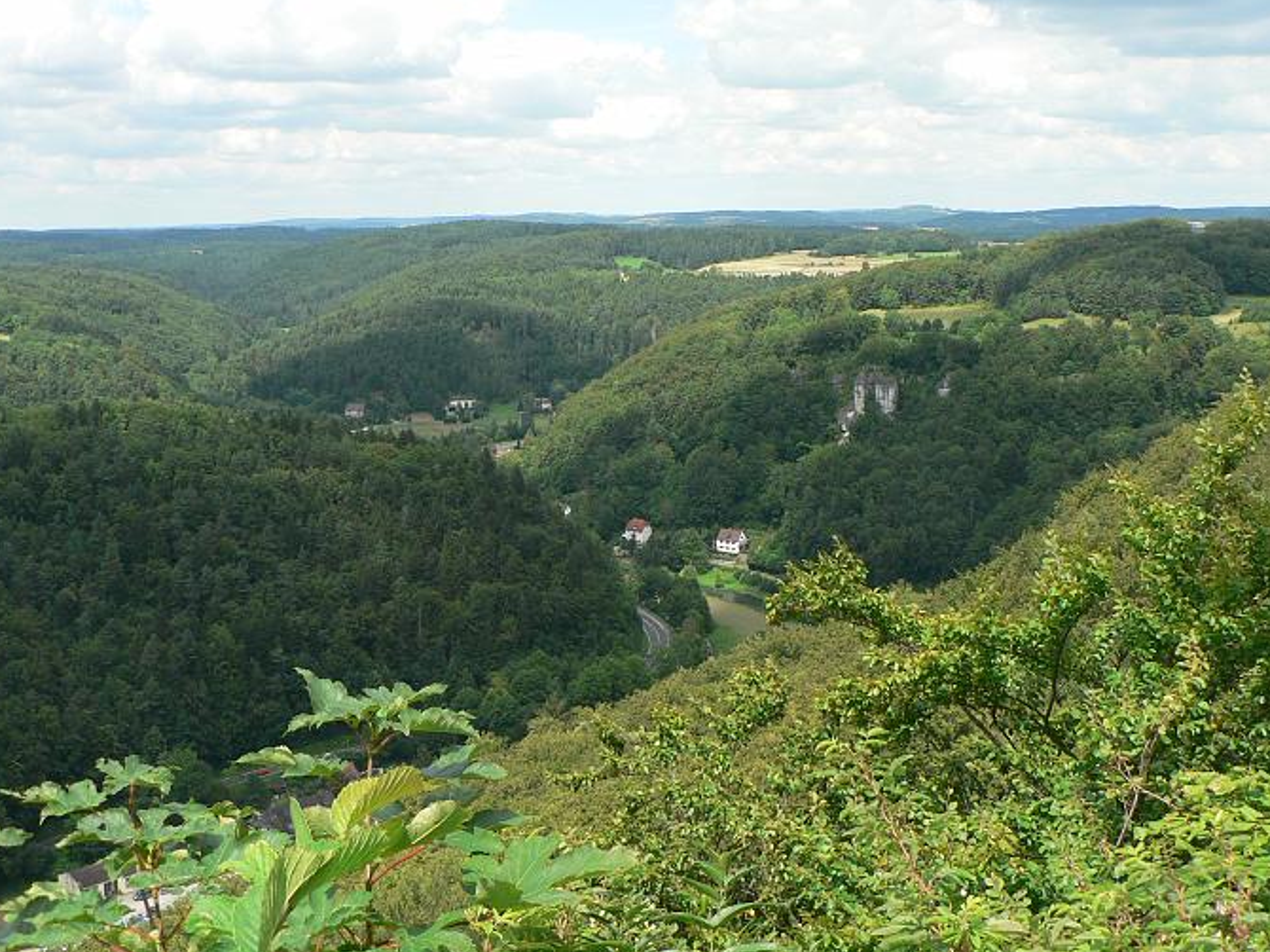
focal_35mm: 43
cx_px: 614
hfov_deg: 43.9
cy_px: 459
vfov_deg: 33.6
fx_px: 1577
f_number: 4
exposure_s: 1/400
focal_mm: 6
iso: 80
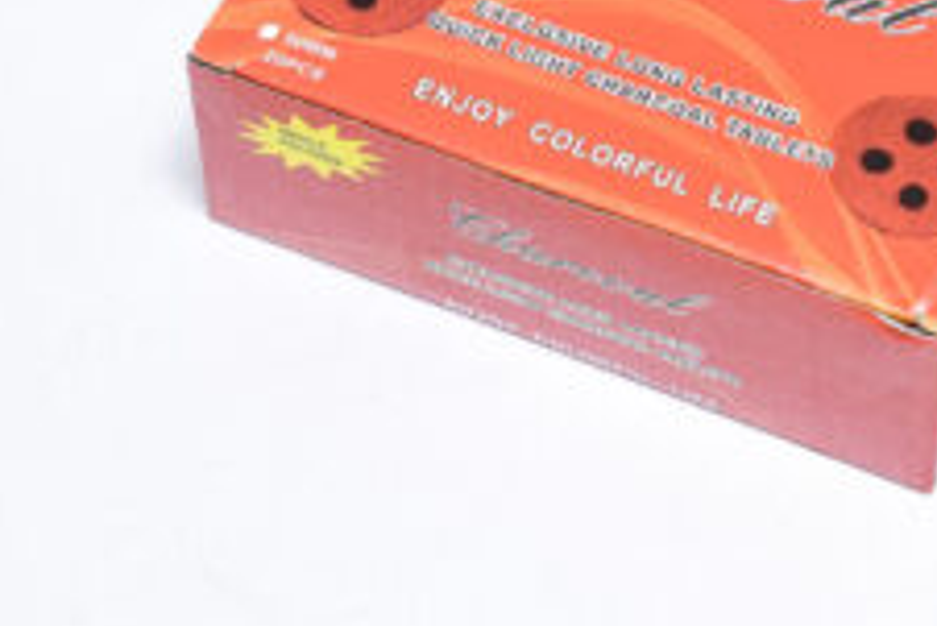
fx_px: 3464
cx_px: 697
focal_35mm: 133
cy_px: 60
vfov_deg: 10.3
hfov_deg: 15.3
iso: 3200
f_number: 8
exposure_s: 1/250
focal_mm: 70
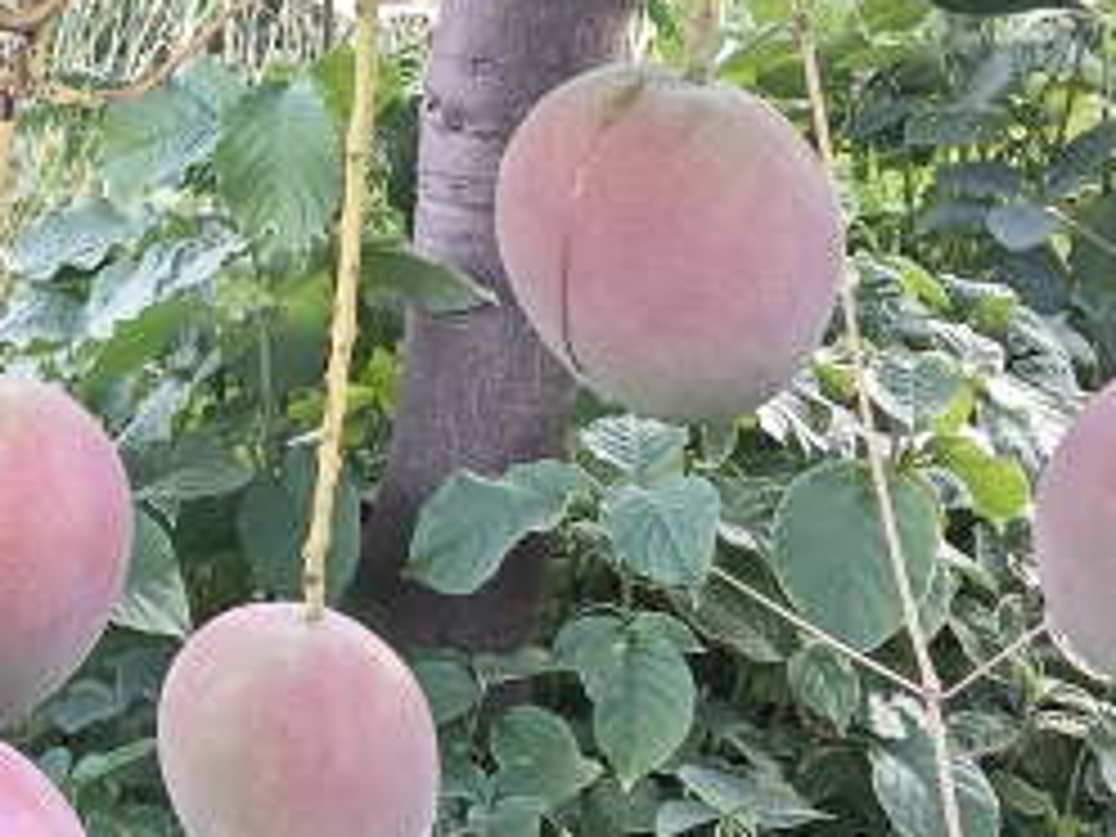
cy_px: 540
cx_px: -288
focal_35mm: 87
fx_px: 2805
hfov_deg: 20.7
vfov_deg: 16.9
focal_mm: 3.61
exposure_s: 1/50
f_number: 1.8
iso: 125
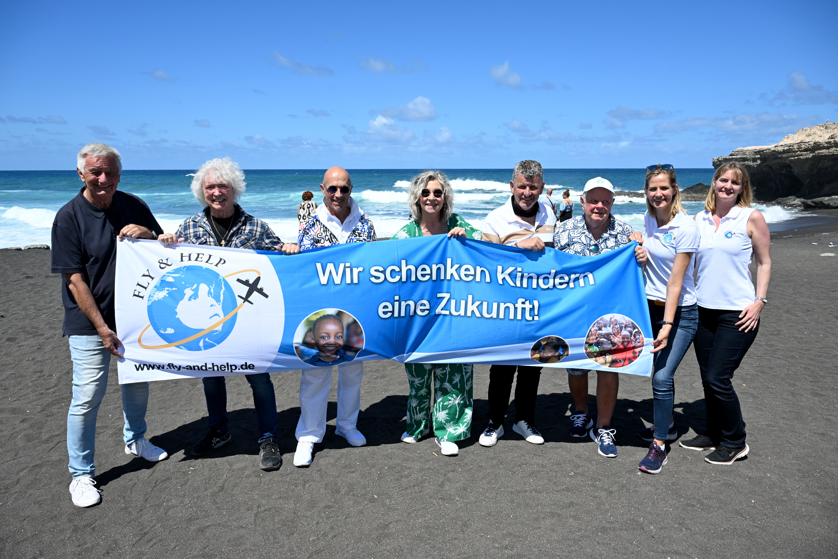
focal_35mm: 26
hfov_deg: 70.4
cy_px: 280
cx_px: 419
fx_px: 594
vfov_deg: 50.4
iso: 320
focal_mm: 25.5
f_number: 8
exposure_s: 1/1000
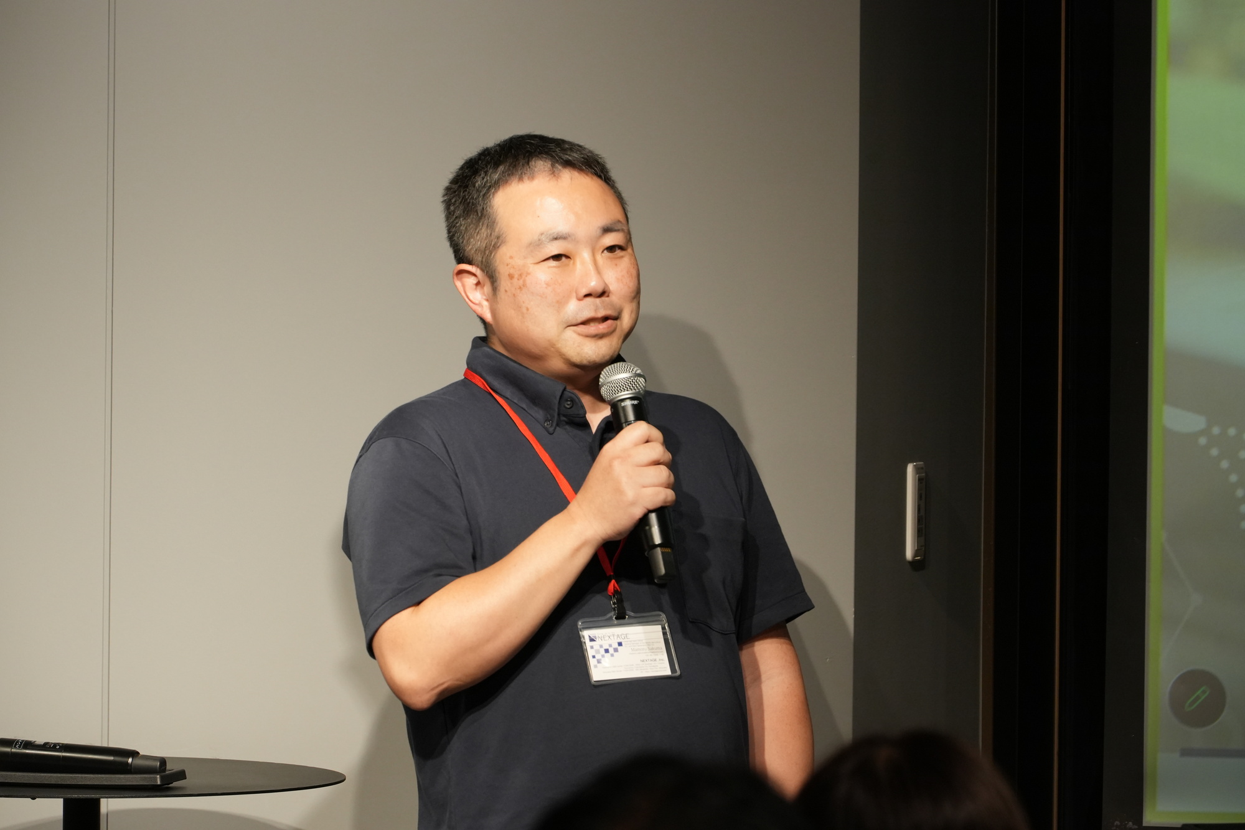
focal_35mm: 180
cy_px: 415
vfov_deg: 7.6
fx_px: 6224
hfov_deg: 11.4
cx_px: 622
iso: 2500
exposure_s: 1/160
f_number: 8
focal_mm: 180
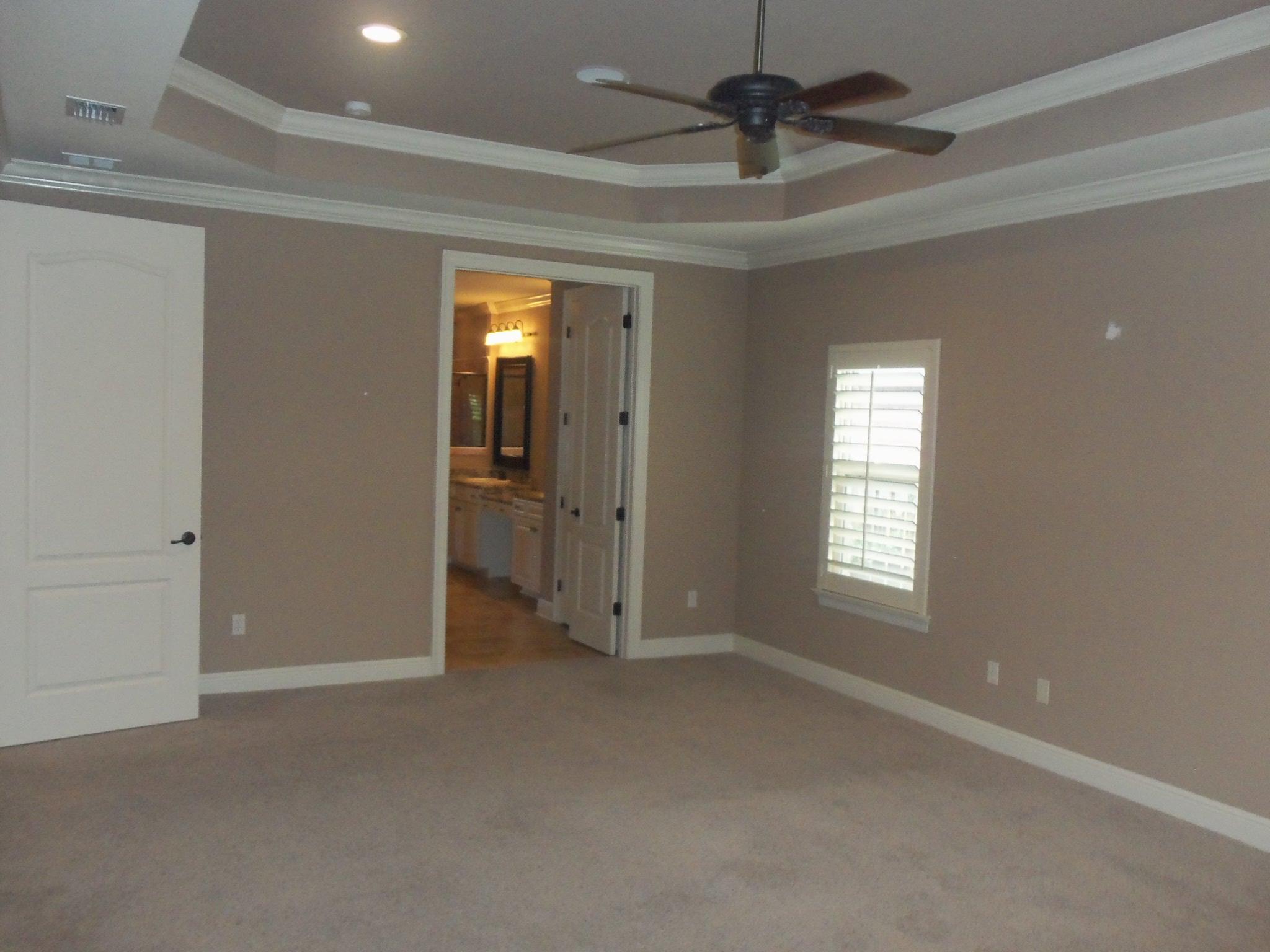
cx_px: 635
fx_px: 1027
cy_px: 476
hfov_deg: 63.4
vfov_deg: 49.7
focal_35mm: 28
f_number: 3.3
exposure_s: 1/60
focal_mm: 5.1
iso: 400
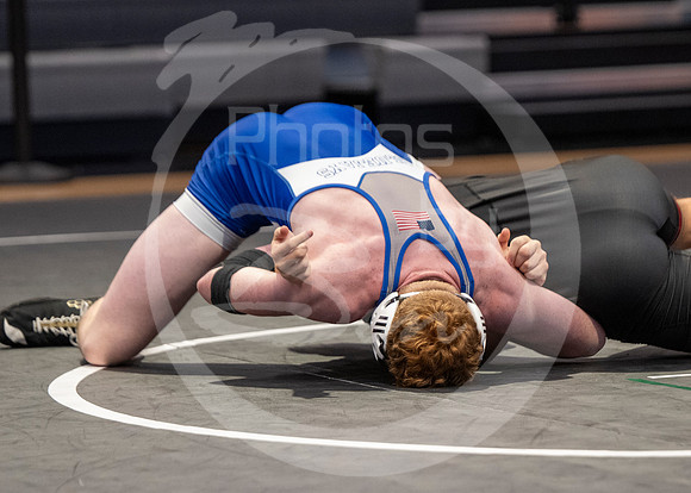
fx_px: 4453
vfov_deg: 6.3
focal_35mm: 227
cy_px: 370
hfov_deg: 8.9
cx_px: 422
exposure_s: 1/1000
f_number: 2.8
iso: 3200
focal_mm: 125
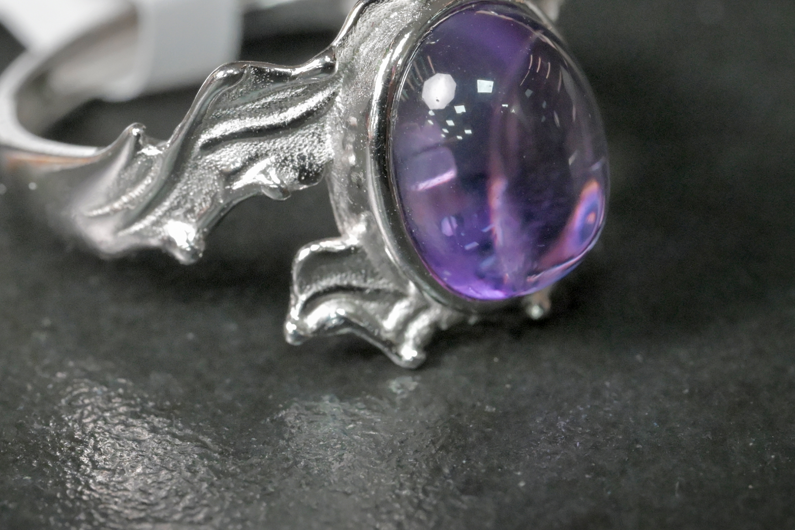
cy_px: 154
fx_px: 3864
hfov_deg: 11.7
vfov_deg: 7.8
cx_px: 273
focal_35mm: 175
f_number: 16
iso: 10000
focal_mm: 105
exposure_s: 1/125
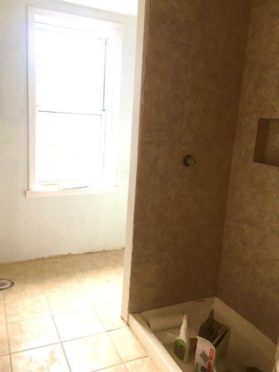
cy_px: 186
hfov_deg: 48.2
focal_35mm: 29
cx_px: 140
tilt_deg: -11.4
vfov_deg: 61.7
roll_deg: -4.2
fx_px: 312
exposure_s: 1/40
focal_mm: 4.15
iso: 25
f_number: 2.2
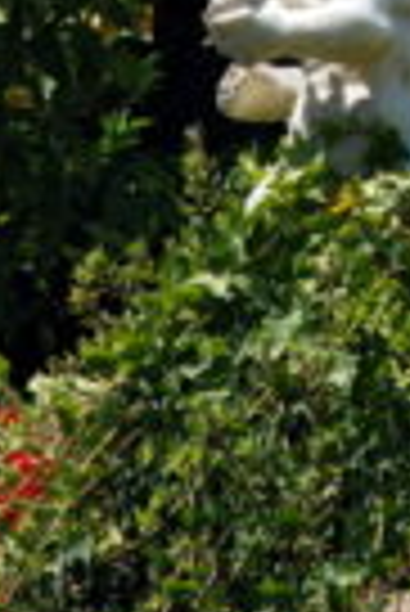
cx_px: 692
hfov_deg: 3.5
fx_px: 6594
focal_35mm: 387
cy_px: -324
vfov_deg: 5.3
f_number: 16
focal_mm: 70
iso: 100
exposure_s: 1/60
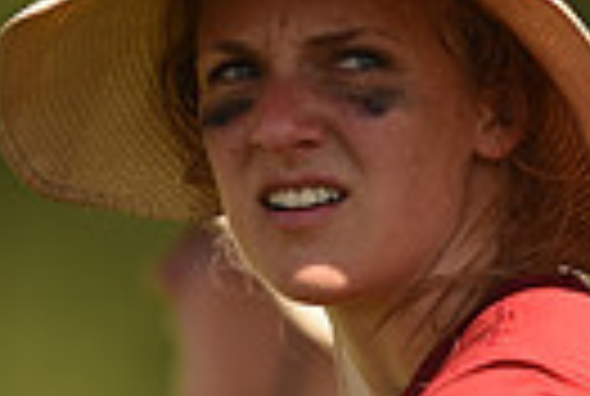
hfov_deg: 1.2
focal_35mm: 1764
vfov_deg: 0.8
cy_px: 313
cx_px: 414
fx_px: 28976
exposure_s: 1/1600
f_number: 2.8
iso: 100
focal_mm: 400
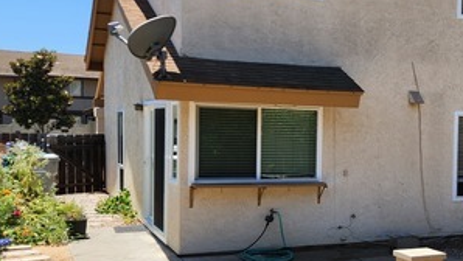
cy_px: 174
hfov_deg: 33.8
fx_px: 688
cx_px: 470
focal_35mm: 56
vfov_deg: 21.4
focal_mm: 5.4
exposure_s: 1/1265
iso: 20
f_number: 1.8
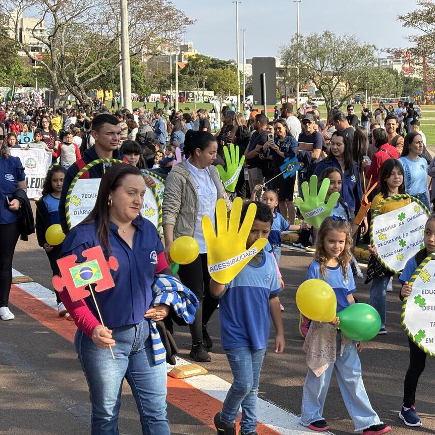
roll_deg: +0.5
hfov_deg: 26.7
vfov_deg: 26.9
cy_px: 226
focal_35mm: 64
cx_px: 296
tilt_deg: -10.6
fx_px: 910
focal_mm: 5.96
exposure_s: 1/970
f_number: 1.6
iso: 32
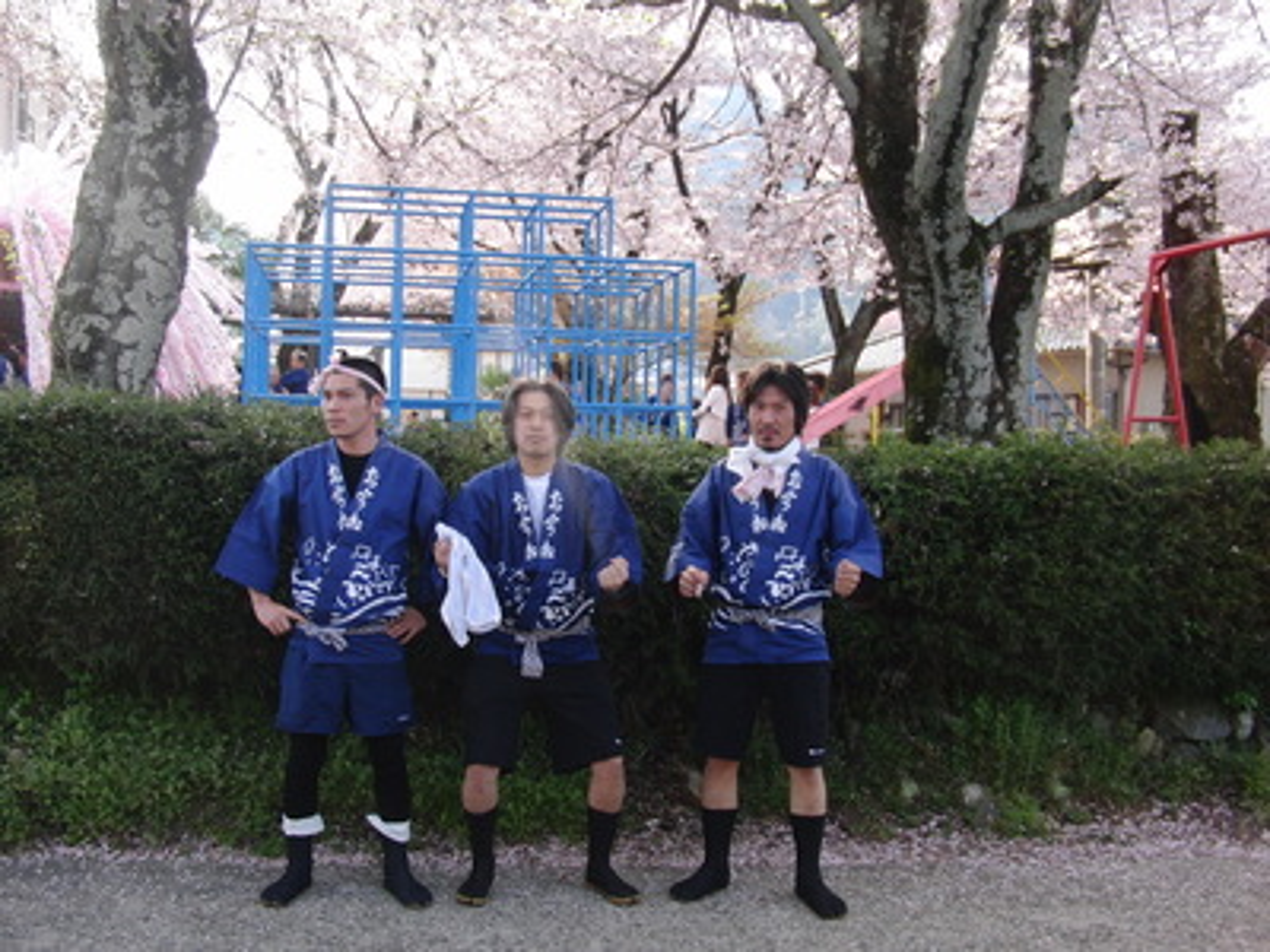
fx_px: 1357
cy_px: 476
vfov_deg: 38.7
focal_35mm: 37
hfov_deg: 50.1
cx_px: 635
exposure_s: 1/125
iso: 100
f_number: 3.6
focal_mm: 6.42
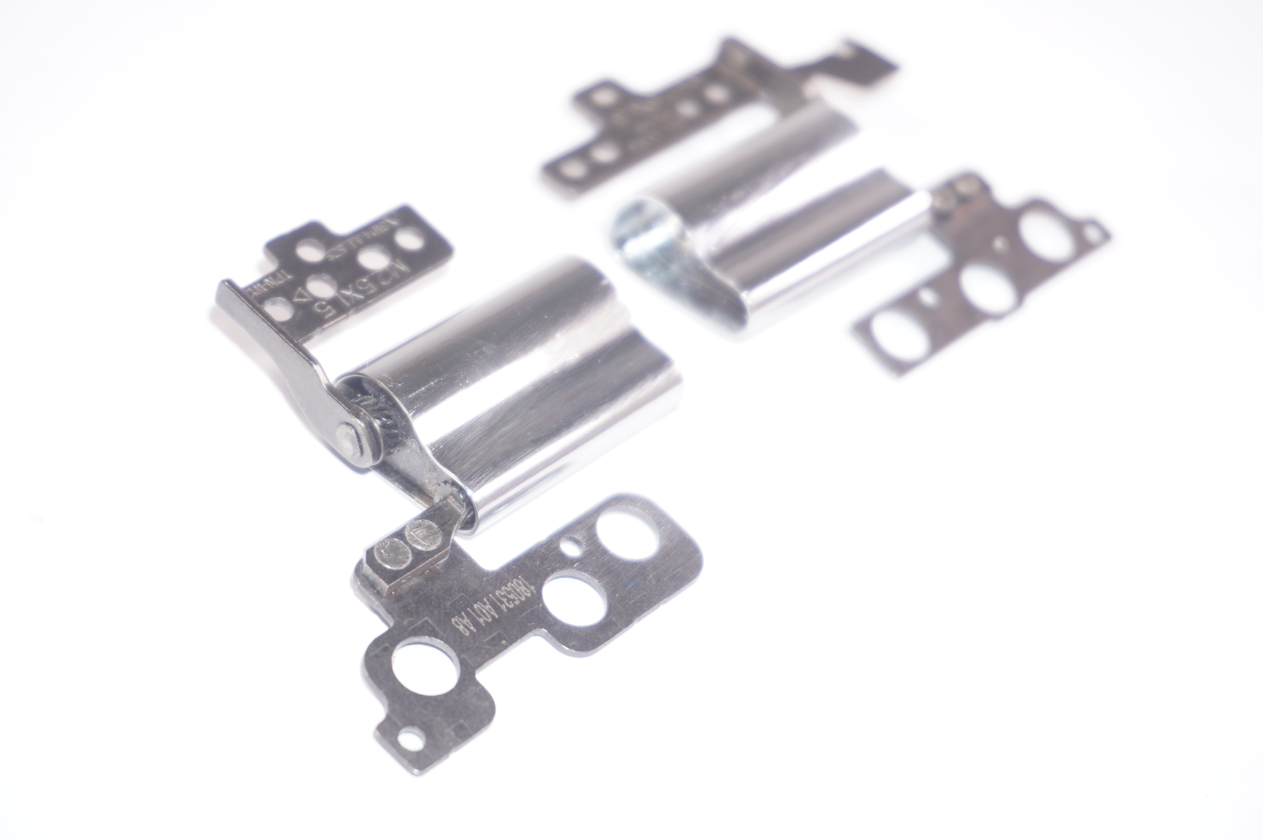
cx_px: 632
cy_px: 420
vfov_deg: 18.1
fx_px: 2629
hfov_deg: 27.0
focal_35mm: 75
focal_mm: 50
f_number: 5.6
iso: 320
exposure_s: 1/160
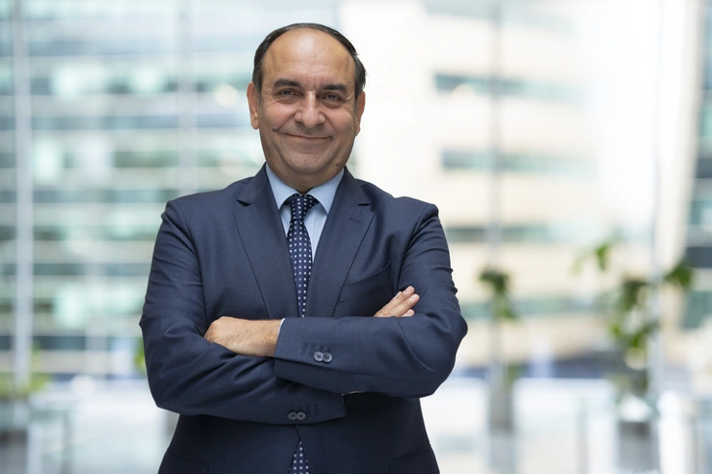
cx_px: 356
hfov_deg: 23.9
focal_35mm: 85
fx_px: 1681
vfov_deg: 16.1
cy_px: 237
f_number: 2.2
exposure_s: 1/200
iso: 250
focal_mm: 85
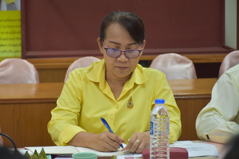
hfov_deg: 16.1
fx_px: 846
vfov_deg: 10.8
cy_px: 80
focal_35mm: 128
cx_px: 120
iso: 1000
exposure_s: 1/60
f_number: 5.3
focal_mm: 85
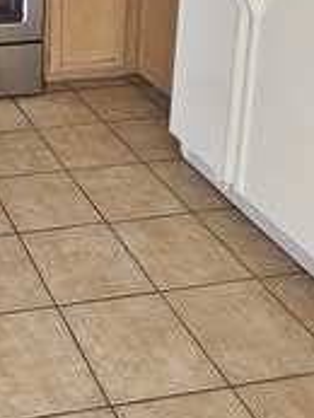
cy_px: -74
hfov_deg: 24.6
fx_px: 604
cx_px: -116
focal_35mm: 50
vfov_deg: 32.2
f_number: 2.2
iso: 320
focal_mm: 2.2
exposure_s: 1/40
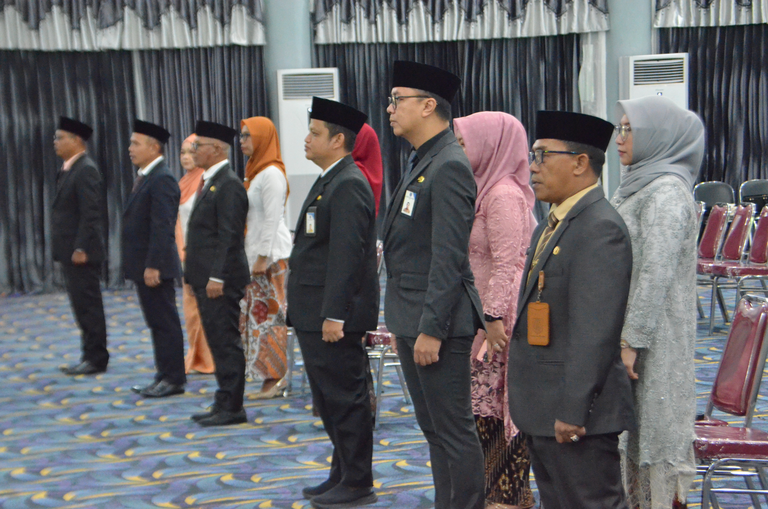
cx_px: 384
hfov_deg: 19.0
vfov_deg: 12.6
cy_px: 254
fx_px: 2299
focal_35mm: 108
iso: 6400
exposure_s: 1/60
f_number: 5.6
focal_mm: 72
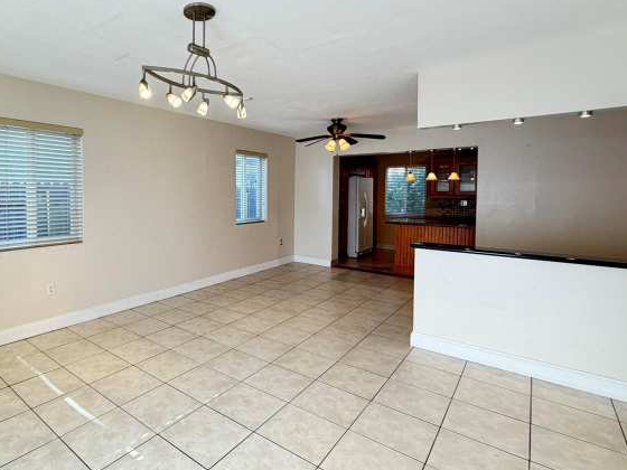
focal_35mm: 20
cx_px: 210
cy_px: 205
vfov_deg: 65.7
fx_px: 362
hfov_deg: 79.1
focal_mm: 2.22
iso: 250
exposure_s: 1/60
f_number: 2.2
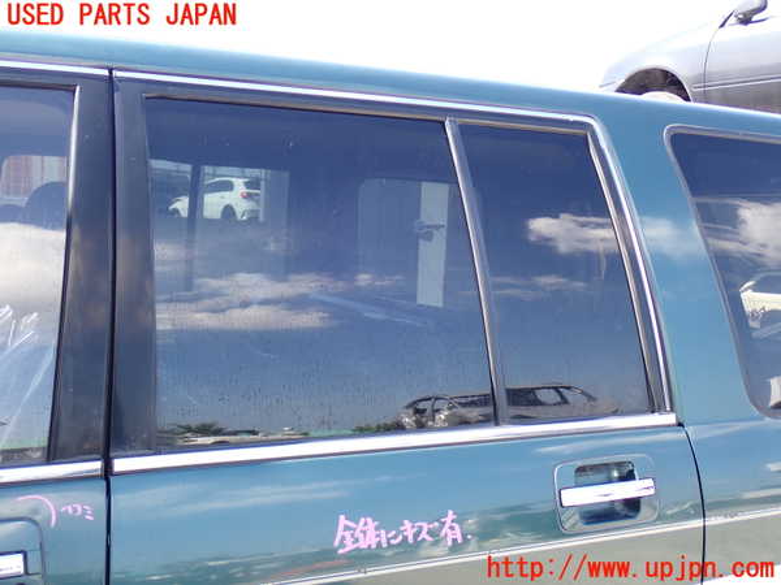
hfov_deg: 40.4
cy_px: 292
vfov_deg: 30.9
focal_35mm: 47
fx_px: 1060
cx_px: 390
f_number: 3.1
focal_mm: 8.4
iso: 100
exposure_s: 1/100
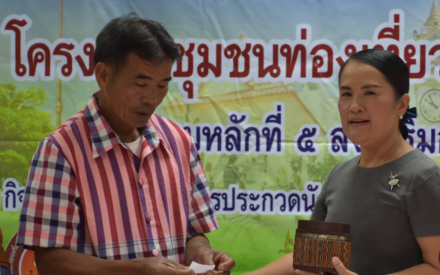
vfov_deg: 9.7
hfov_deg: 15.5
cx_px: 273
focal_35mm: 135
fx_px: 1619
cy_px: 169
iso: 1000
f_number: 5
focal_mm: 66
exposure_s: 1/60
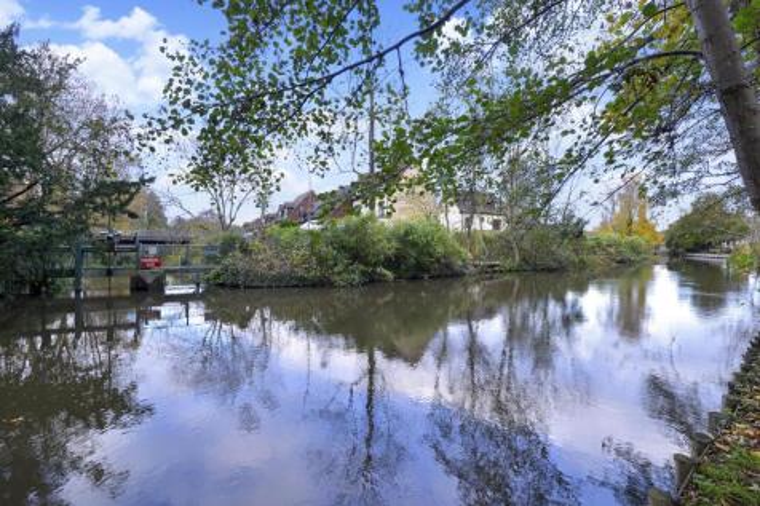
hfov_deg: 96.8
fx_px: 338
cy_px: 253
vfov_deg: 73.7
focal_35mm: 16
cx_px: 380
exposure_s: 1/50
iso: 400
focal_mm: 16
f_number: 7.1
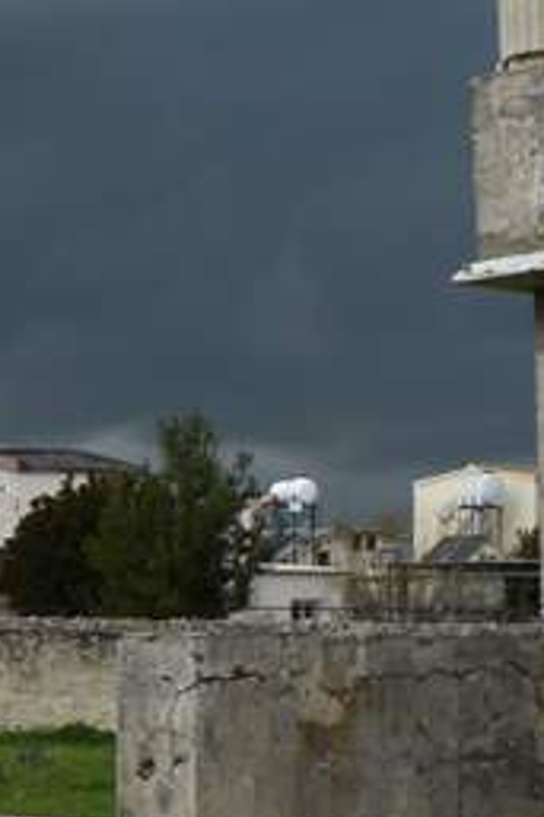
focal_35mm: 126
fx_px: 2860
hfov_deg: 10.4
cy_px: 814
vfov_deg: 16.0
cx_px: -307
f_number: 8
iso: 100
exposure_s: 1/250
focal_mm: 18
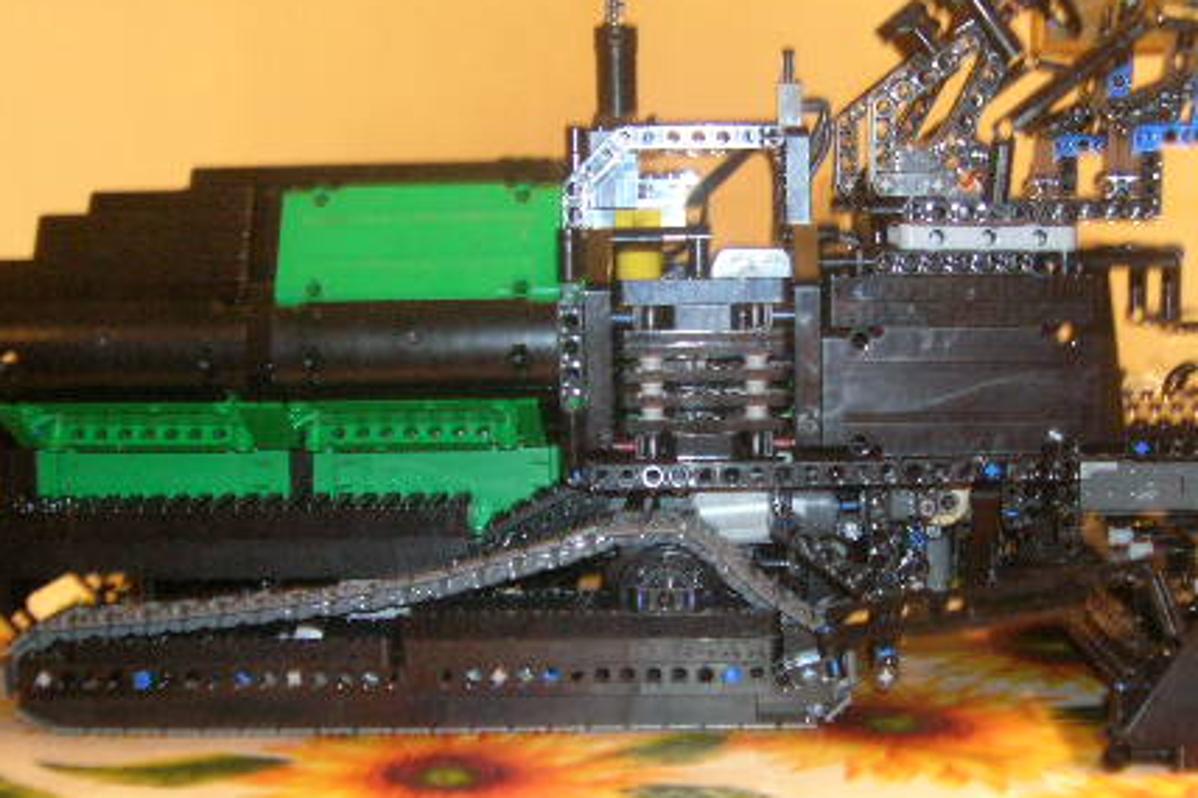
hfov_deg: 35.5
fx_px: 1863
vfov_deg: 24.2
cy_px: 386
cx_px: 750
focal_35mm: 56
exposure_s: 1/2.1
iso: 200
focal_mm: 6
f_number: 2.9
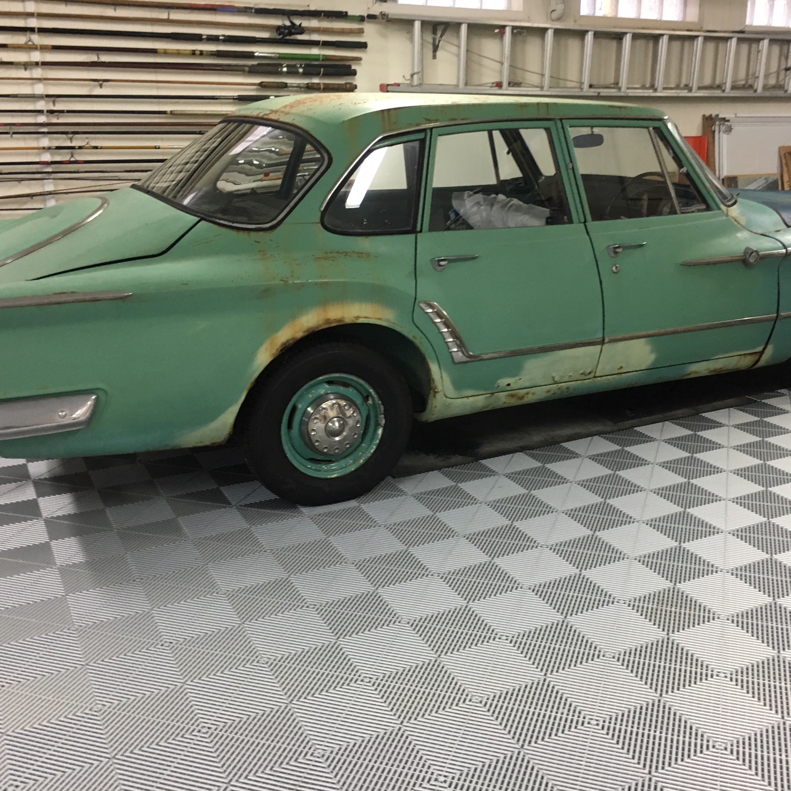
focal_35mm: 35
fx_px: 905
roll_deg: +0.3
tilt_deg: -16.6
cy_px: 387
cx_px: 466
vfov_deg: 47.2
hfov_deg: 47.0
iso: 125
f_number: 2.2
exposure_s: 1/33
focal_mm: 4.15
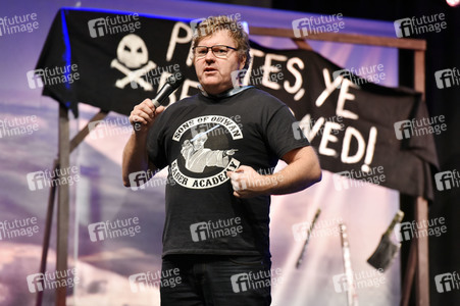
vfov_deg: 6.9
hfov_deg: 10.3
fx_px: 2554
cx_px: 230
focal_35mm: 200
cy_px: 153
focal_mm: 200
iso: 3200
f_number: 4.5
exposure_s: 1/200
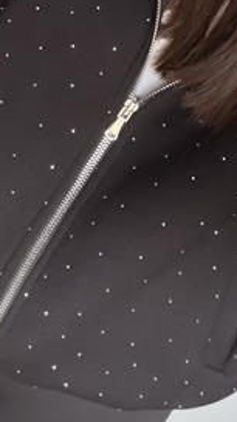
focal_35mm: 64
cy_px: 19
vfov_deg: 30.9
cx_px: 124
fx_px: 715
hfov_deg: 18.8
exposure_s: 1/53
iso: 320
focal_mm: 2.71
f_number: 1.9
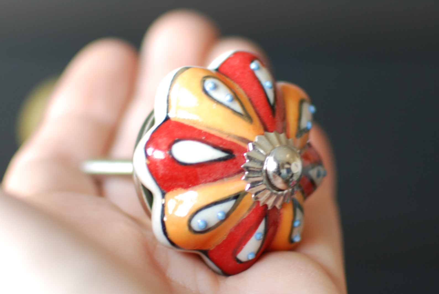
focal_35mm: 128
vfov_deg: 10.7
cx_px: 212
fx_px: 1565
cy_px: 144
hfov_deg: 16.0
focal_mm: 35
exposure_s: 1/25
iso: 100
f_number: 1.8
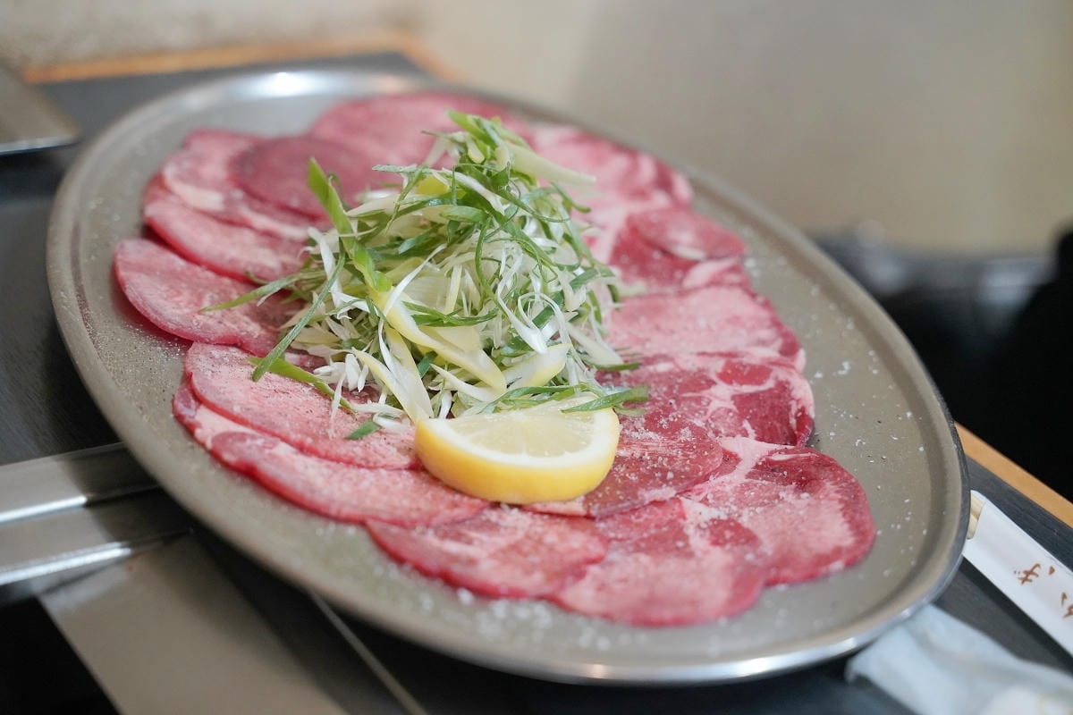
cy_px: 358
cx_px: 536
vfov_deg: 18.2
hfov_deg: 27.0
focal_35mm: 75
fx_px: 2235
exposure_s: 1/160
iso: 5000
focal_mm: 75
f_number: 4
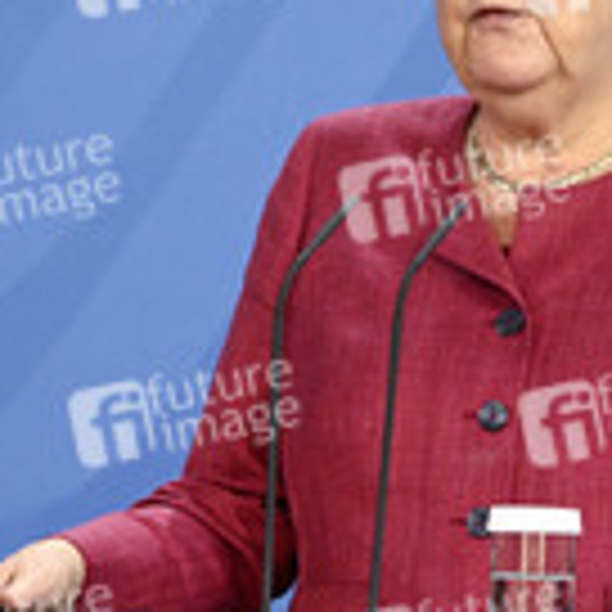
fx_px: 9561
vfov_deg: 3.7
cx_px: 515
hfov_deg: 3.7
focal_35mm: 478
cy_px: 302
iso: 4000
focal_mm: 170
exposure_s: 1/640
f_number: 6.3
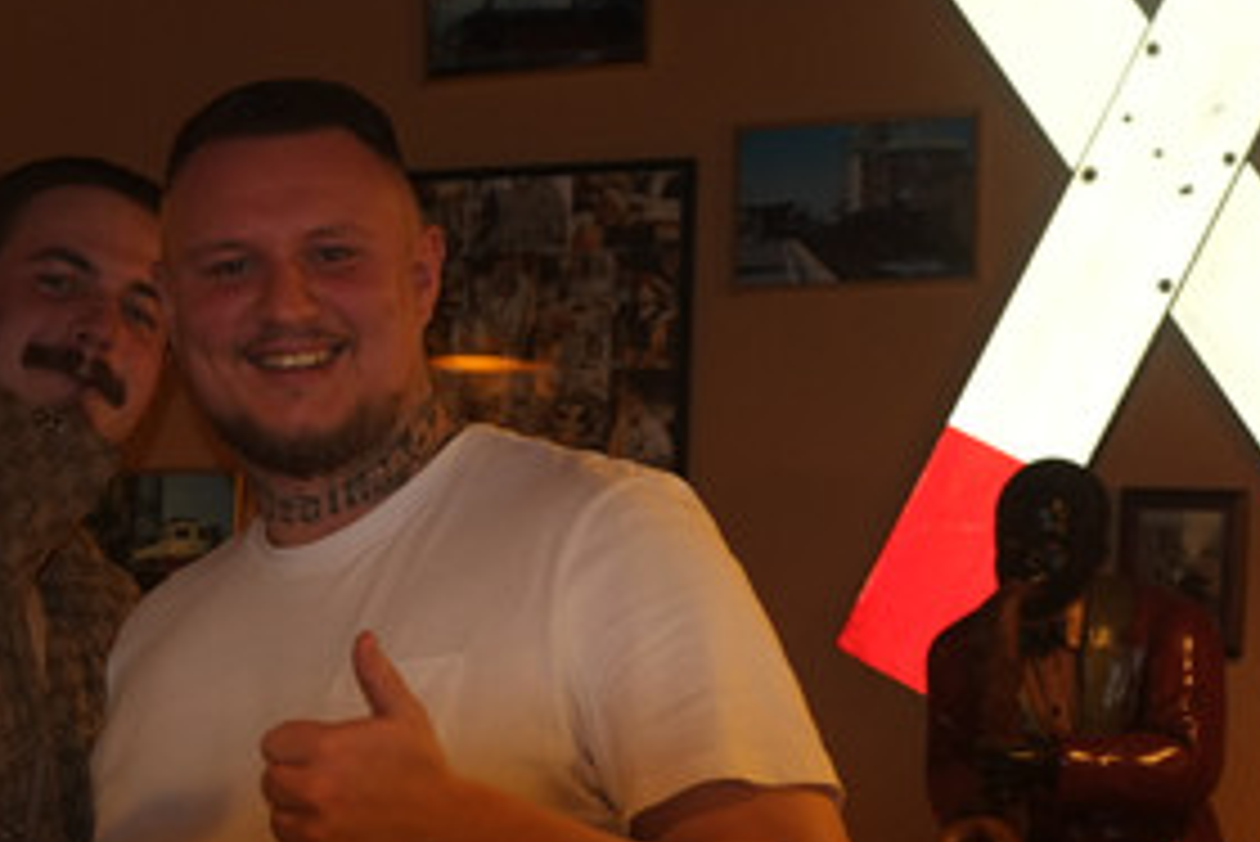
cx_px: 328
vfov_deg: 15.0
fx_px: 3187
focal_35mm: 91
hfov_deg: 22.2
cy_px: 398
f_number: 3.6
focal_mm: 34.3
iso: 800
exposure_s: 1/15
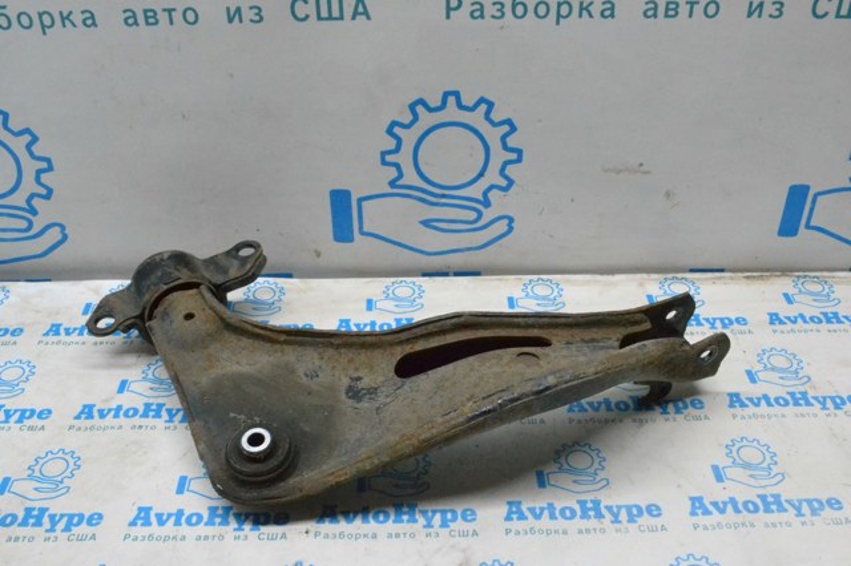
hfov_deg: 53.2
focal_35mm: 36
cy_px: 283
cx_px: 426
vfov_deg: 36.8
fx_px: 851
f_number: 13
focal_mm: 24
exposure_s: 1/125
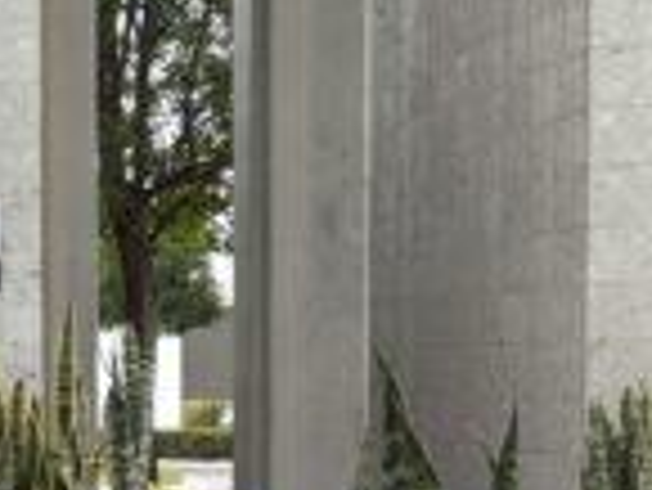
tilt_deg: -3.3
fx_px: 2696
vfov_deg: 10.2
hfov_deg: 11.4
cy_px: 607
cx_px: -917
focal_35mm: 143
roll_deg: +1.4
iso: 50
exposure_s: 1/739
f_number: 1.6
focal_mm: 5.96
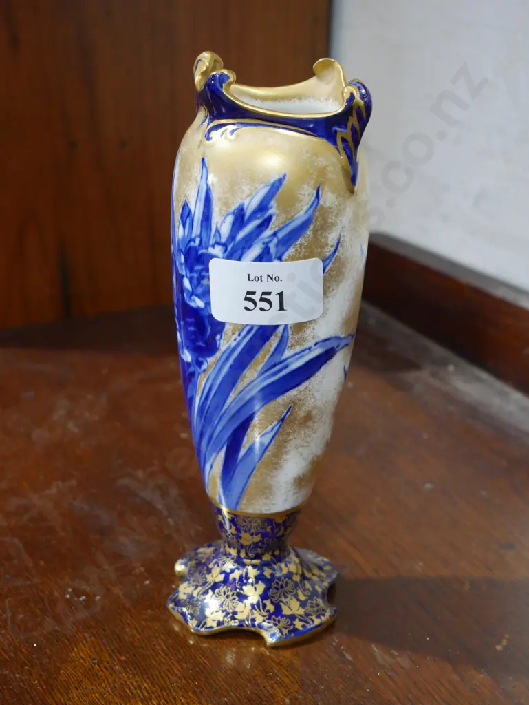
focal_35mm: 58
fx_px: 1181
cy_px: 352
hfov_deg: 25.3
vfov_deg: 33.2
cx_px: 264
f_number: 5.4
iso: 1600
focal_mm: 29
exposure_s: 1/60
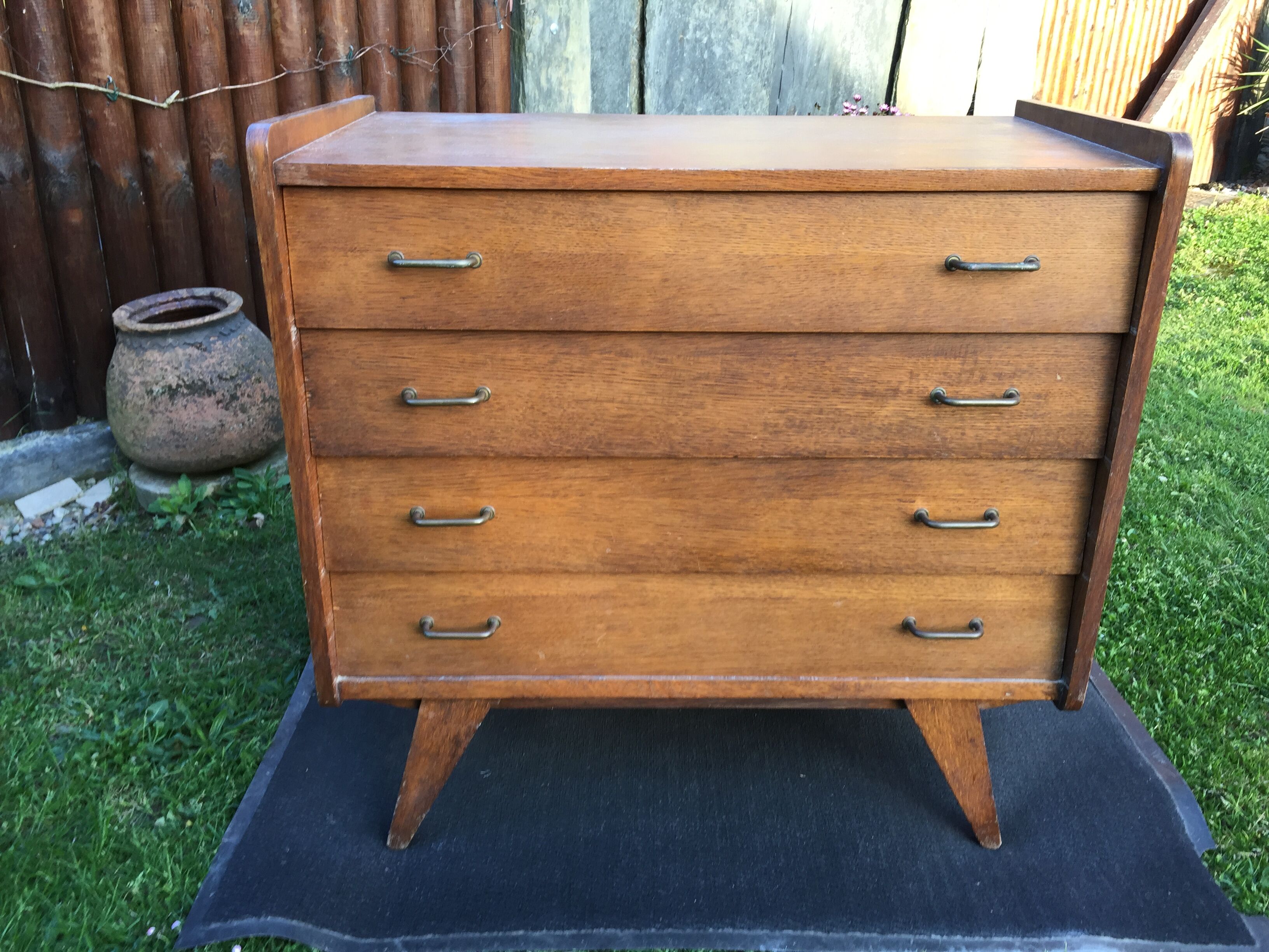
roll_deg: -1.2
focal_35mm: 29
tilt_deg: -25.3
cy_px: 476
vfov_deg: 48.2
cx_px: 634
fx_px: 1063
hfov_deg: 61.7
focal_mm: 4.15
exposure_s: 1/50
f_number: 2.2
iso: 40
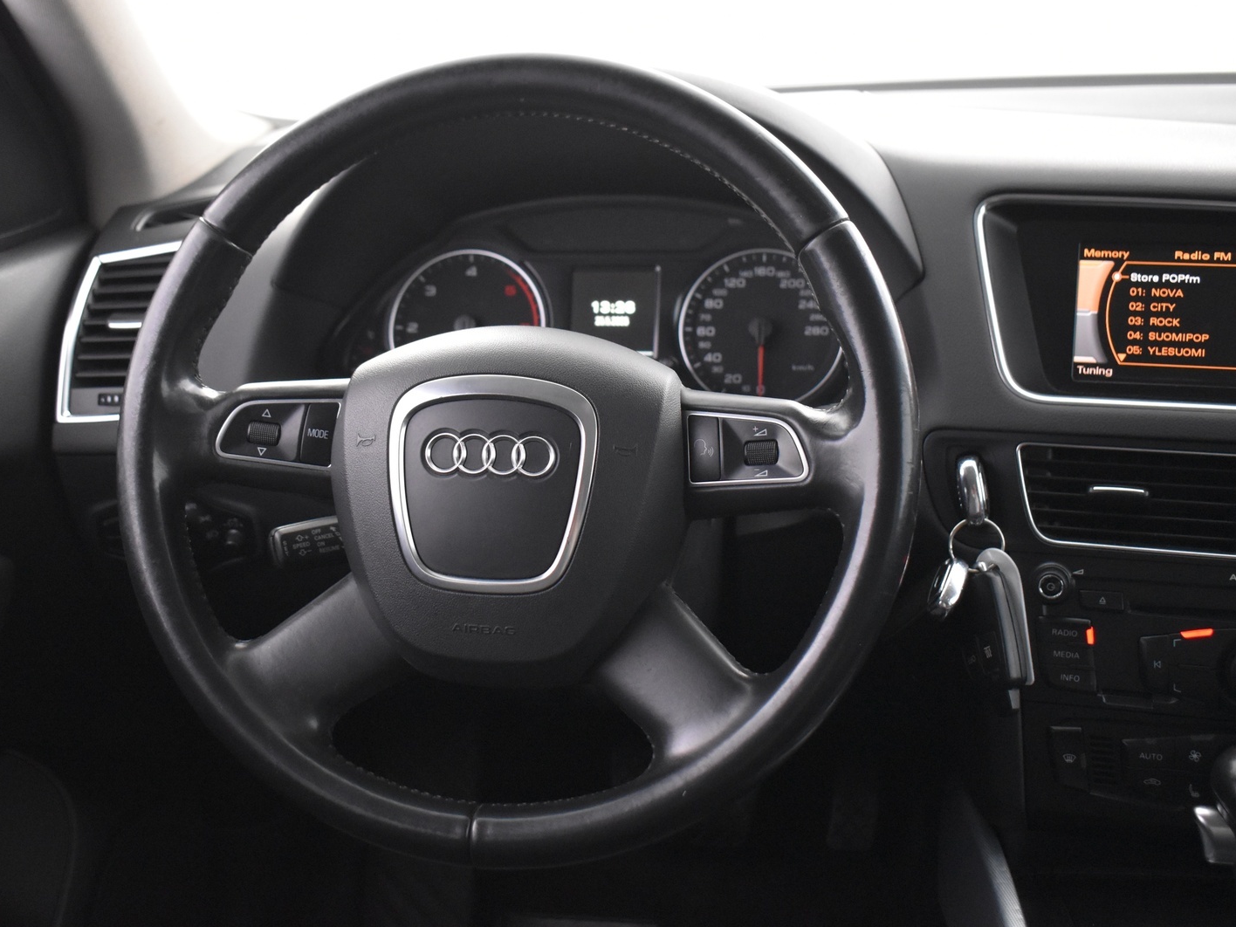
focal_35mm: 45
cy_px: 463
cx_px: 538
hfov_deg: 42.4
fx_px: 1591
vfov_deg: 32.5
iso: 3200
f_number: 4
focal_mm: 27
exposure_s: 1/10
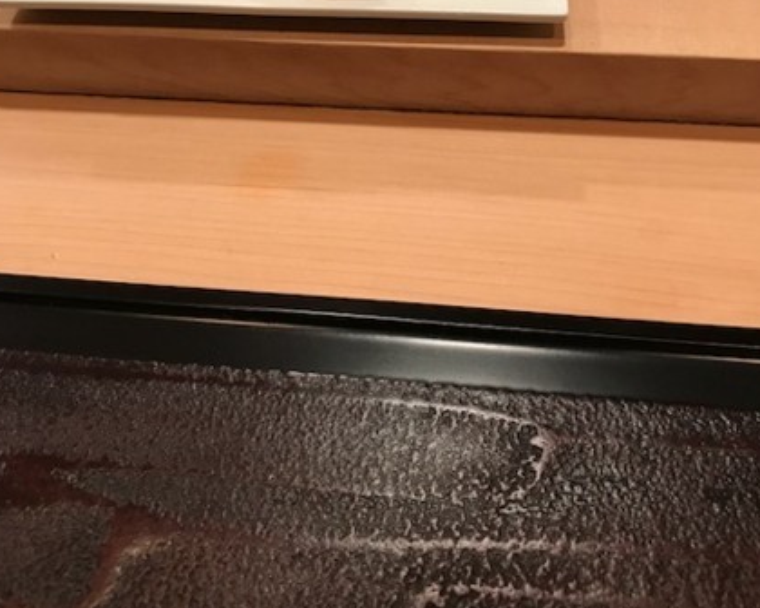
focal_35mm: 39
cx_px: 382
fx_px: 877
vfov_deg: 37.3
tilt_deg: -48.4
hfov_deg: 46.8
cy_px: 150
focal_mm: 3.99
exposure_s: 1/17
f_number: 1.8
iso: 40
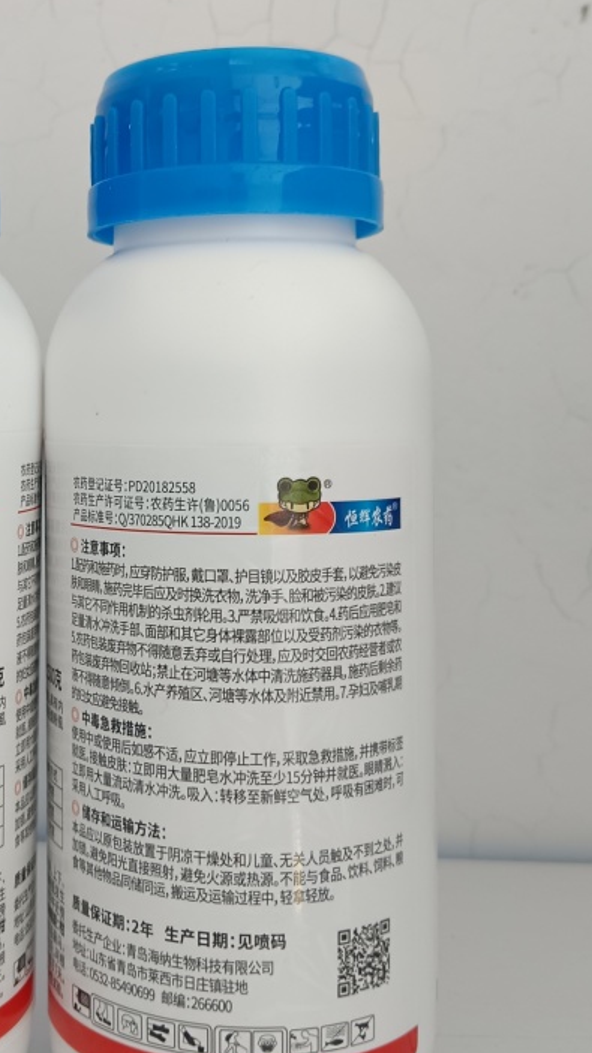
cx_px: 96
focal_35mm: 43
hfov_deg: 27.0
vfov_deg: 47.0
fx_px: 1201
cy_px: 408
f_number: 1.8
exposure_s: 1/50
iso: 309
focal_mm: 4.05
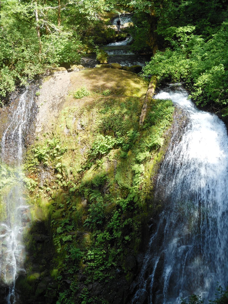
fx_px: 667
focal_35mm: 76
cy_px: 152
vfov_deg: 25.7
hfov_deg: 19.4
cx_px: 114
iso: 80
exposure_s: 1/80
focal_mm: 13.6
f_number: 4.4
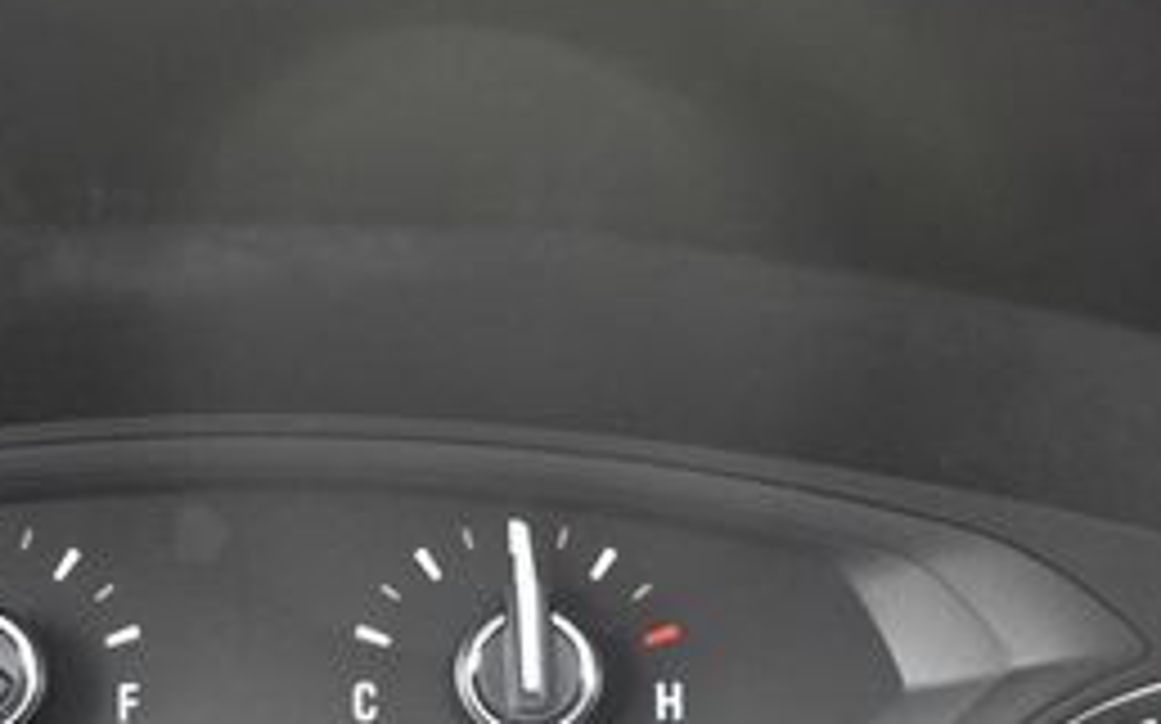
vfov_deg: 14.1
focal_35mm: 91
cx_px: 220
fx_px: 2878
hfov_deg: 22.5
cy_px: 753
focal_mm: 24
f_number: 3.8
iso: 1600
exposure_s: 1/125
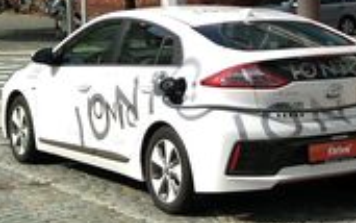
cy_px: 42
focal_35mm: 84
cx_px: 329
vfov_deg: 15.4
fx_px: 815
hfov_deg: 23.9
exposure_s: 1/1491
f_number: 2.2
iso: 100
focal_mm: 3.46
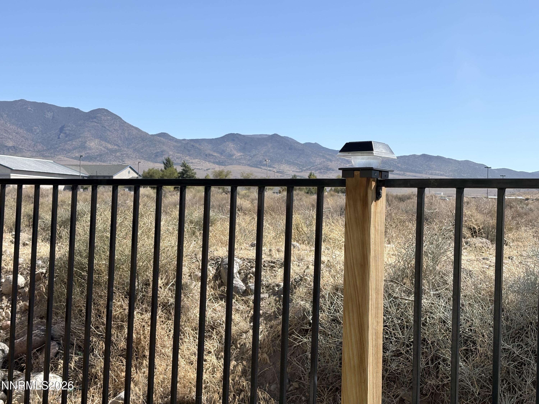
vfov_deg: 28.0
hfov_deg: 36.8
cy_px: 202
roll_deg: -1.0
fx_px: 810
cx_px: 270
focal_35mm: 52
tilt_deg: +0.4
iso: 50
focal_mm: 5.96
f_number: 1.6
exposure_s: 1/3831
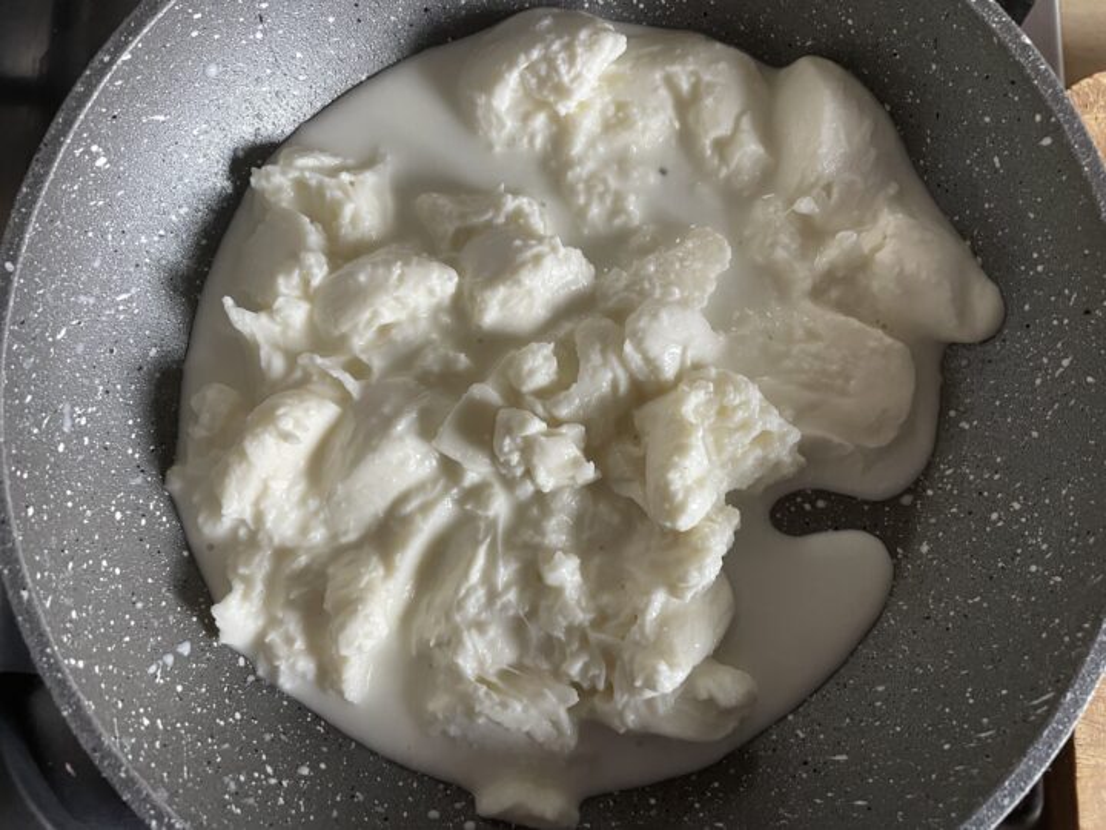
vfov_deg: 53.1
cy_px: 415
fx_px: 831
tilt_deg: -84.3
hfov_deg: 67.3
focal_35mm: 26
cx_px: 553
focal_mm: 4.2
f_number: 1.6
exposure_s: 1/60
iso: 250
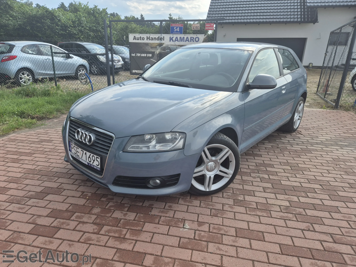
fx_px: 237
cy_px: 134
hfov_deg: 73.9
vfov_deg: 58.9
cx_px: 178
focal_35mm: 23
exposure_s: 1/1324
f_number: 1.8
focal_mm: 5.4
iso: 25
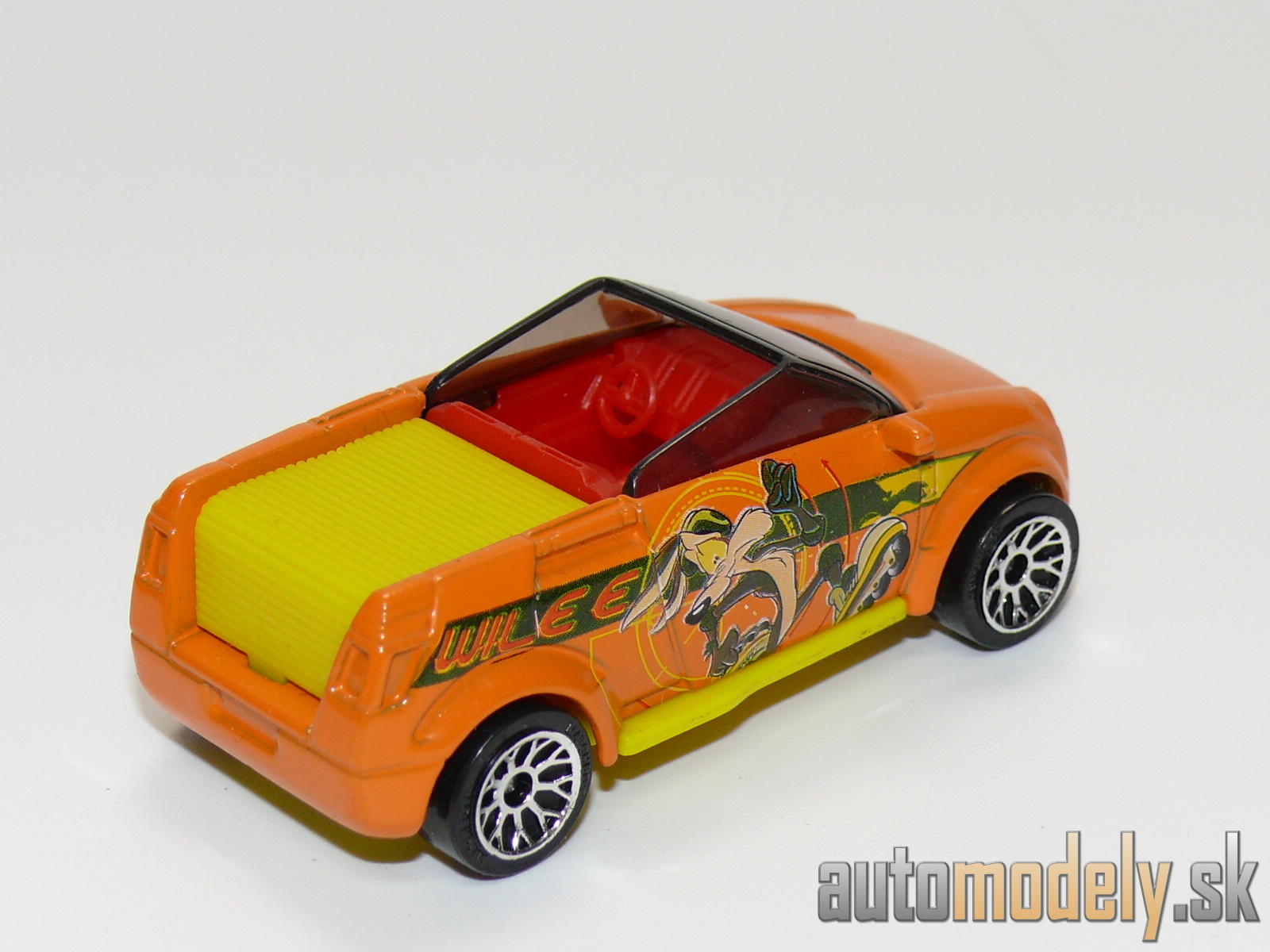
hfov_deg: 17.6
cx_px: 635
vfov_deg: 13.2
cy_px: 476
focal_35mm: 112
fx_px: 4109
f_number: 4
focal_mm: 14.1
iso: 100
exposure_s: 1/30
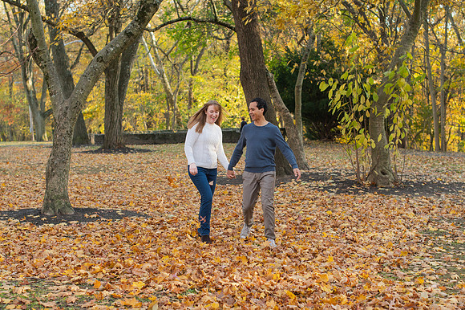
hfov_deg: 32.0
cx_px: 230
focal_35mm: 63
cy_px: 183
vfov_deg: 21.6
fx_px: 812
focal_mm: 50
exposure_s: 1/500
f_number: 3.5
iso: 800
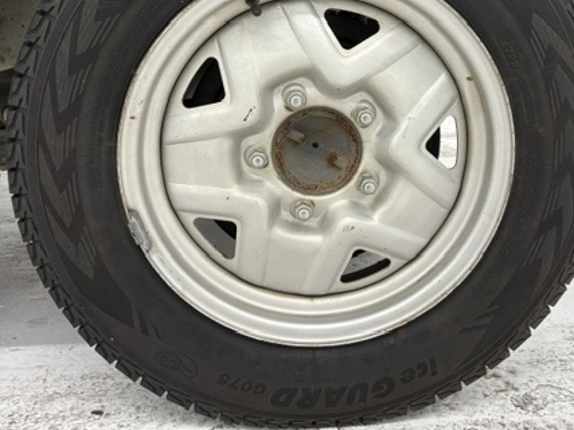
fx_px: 647
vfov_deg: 36.1
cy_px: 120
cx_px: 317
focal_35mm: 39
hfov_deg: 47.8
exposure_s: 1/100
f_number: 1.6
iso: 100
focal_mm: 5.96
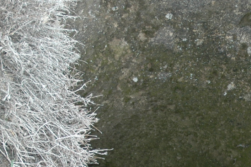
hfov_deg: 15.6
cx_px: 265
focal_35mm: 129
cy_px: 195
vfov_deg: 10.5
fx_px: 895
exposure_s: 1/500
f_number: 4
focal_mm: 27
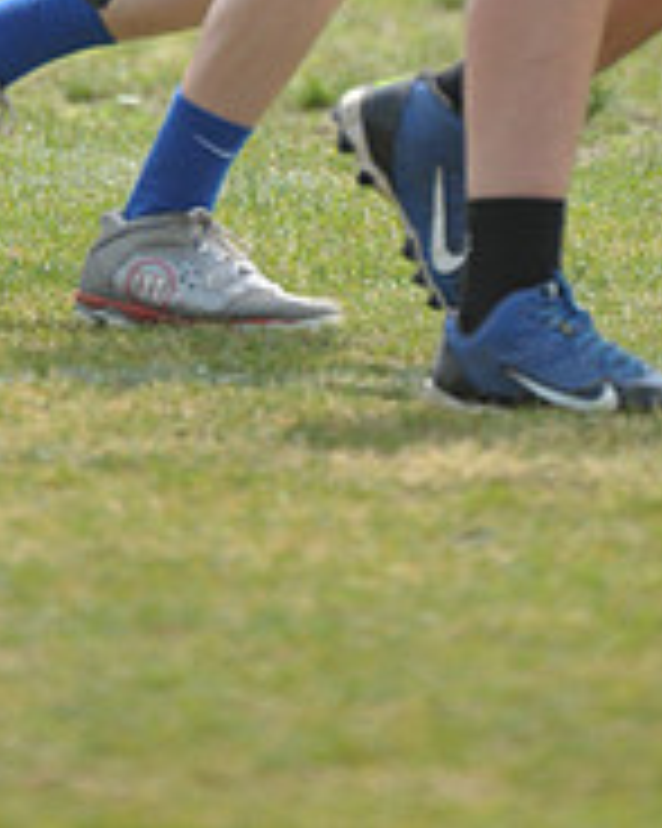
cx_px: 126
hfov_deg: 1.3
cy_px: -472
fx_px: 29021
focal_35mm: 1184
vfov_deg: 1.6
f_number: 4
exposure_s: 1/1600
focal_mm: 400
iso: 640
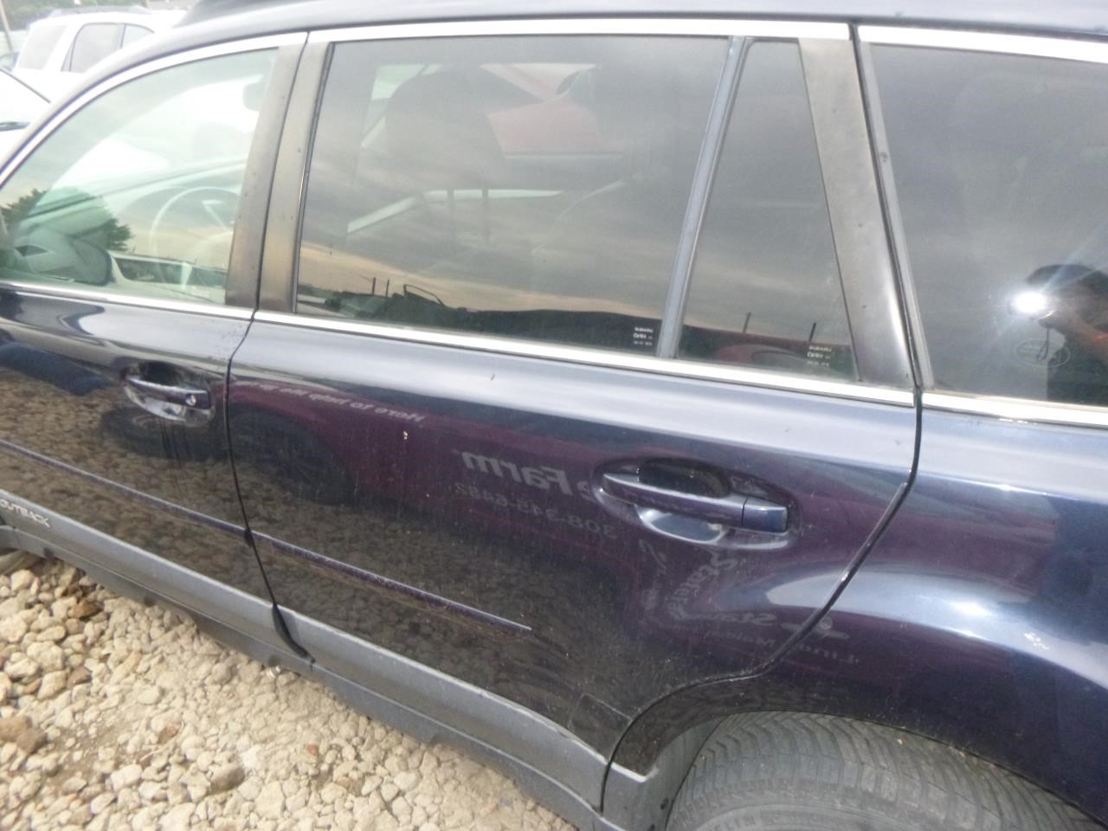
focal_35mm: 25
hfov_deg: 69.4
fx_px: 800
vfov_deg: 54.9
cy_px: 416
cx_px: 554
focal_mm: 4.5
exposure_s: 1/60
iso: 400
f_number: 3.9
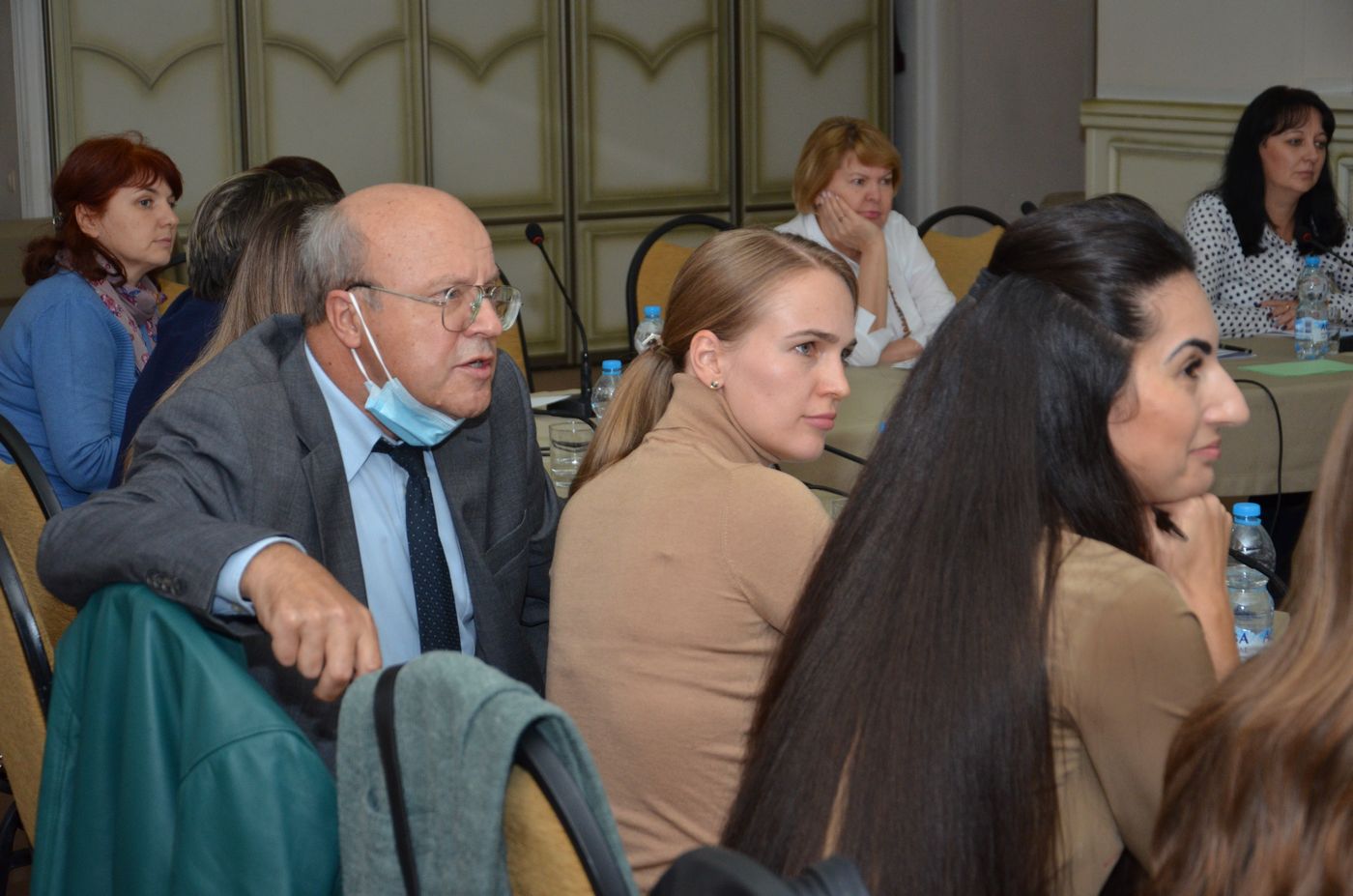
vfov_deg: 18.1
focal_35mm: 75
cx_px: 676
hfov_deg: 27.0
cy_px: 448
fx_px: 2813
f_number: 5
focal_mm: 50
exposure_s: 1/250
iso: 800
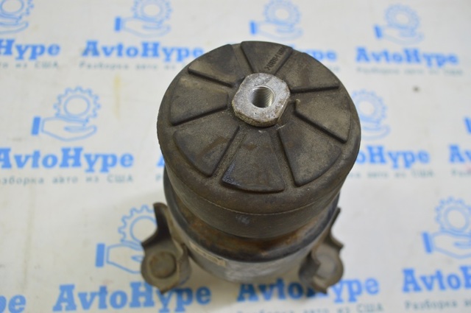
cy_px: 156
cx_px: 236
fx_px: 431
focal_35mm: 33
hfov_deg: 57.3
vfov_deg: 39.9
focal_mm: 22
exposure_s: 1/25
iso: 400
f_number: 5.6
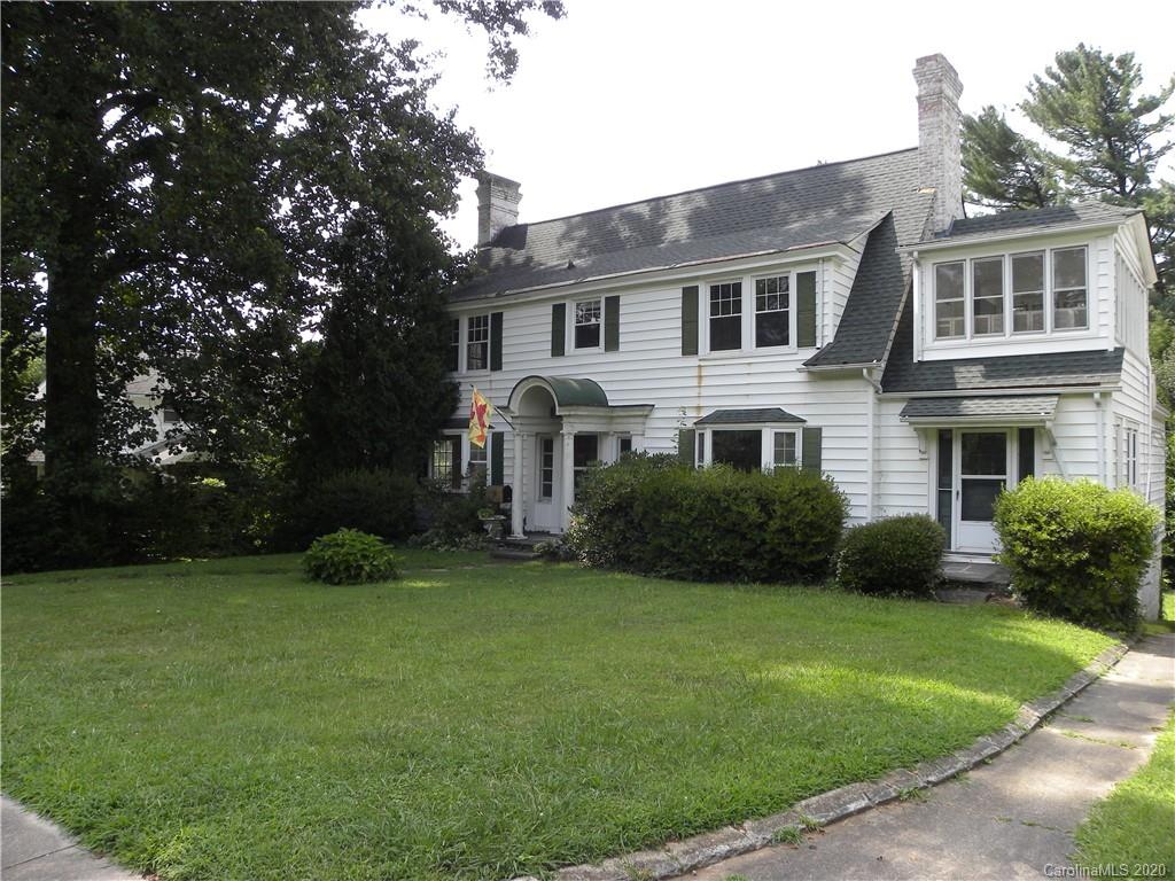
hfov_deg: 67.3
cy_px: 440
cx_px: 588
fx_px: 883
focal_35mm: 26
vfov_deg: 53.1
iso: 64
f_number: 4.5
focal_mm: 4.6
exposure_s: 1/142
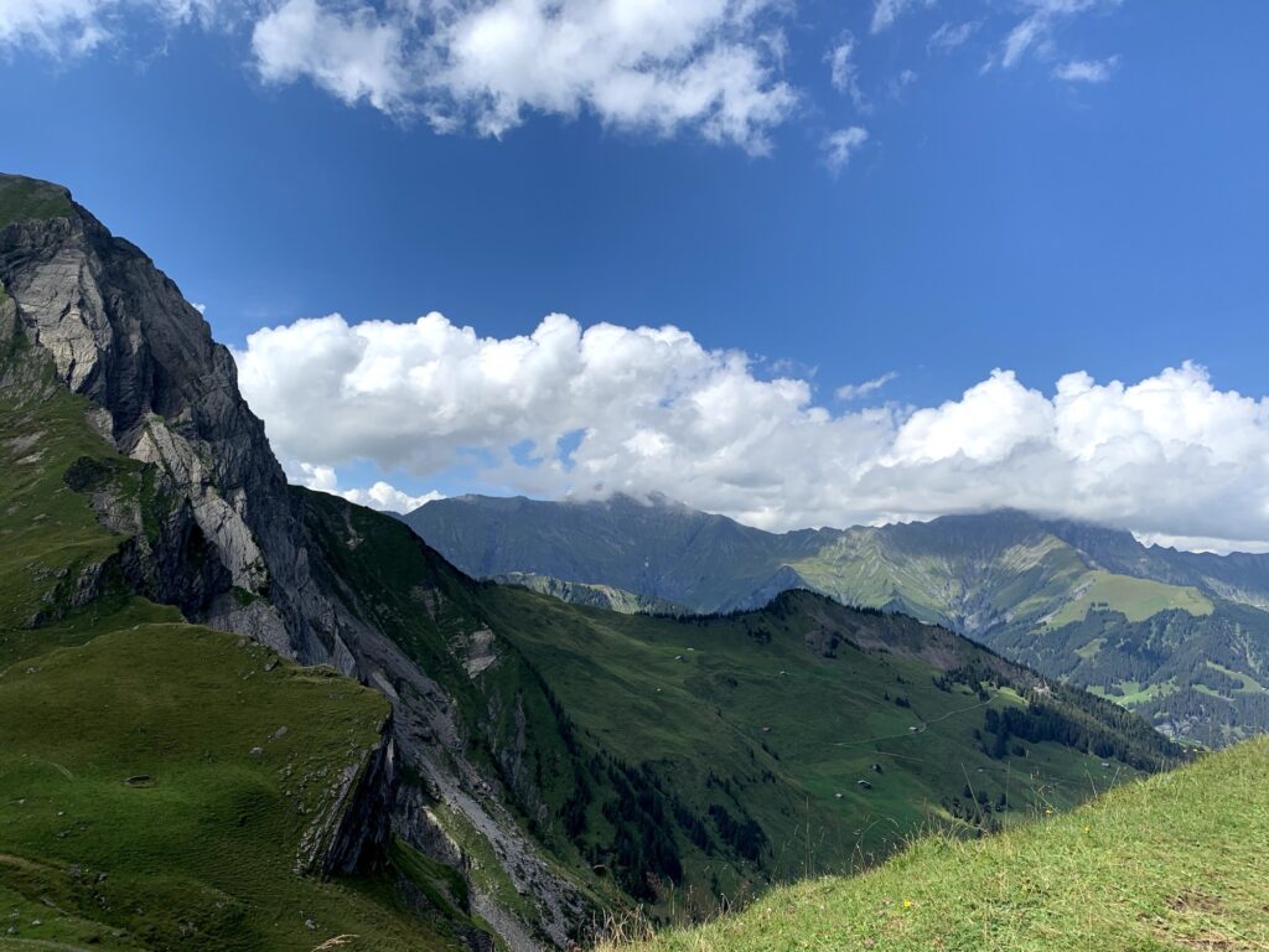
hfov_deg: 67.3
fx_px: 953
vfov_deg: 53.1
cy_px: 476
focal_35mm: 26
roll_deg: -2.6
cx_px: 634
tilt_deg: +6.9
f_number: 1.8
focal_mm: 4.25
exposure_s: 1/2755
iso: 25
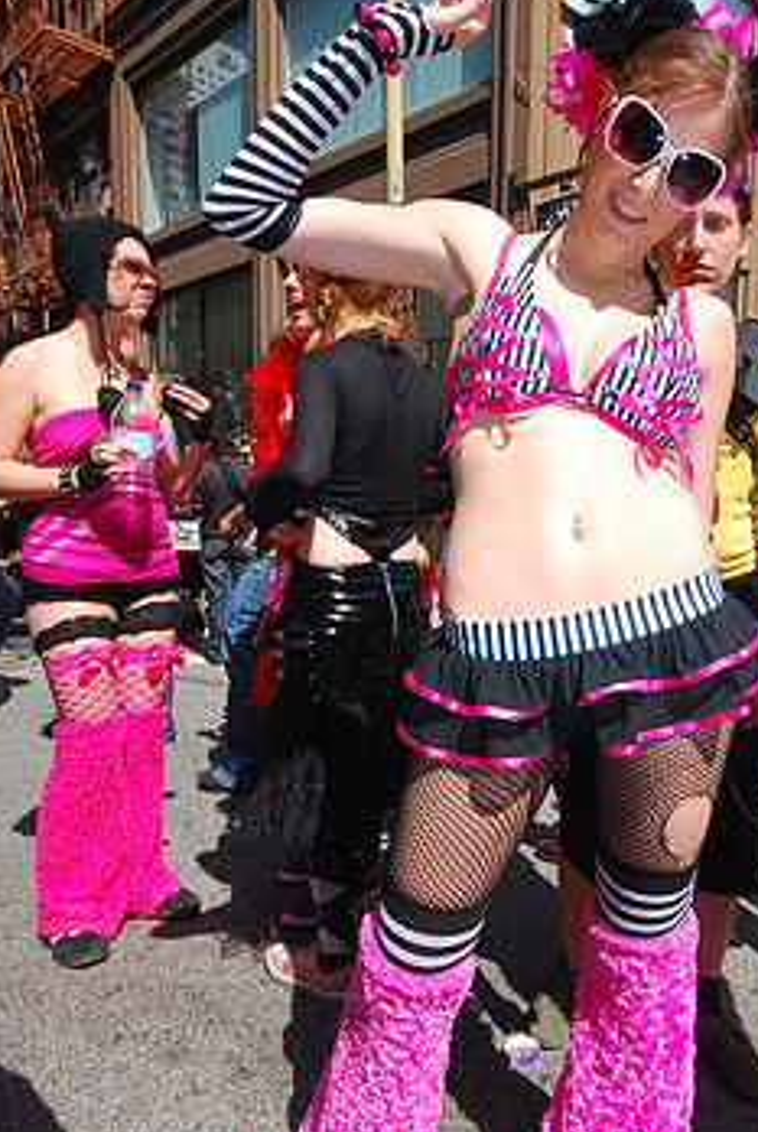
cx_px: 498
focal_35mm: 25
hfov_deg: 50.6
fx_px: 787
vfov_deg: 71.3
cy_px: 608
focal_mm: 10
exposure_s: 1/180
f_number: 6.7
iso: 100
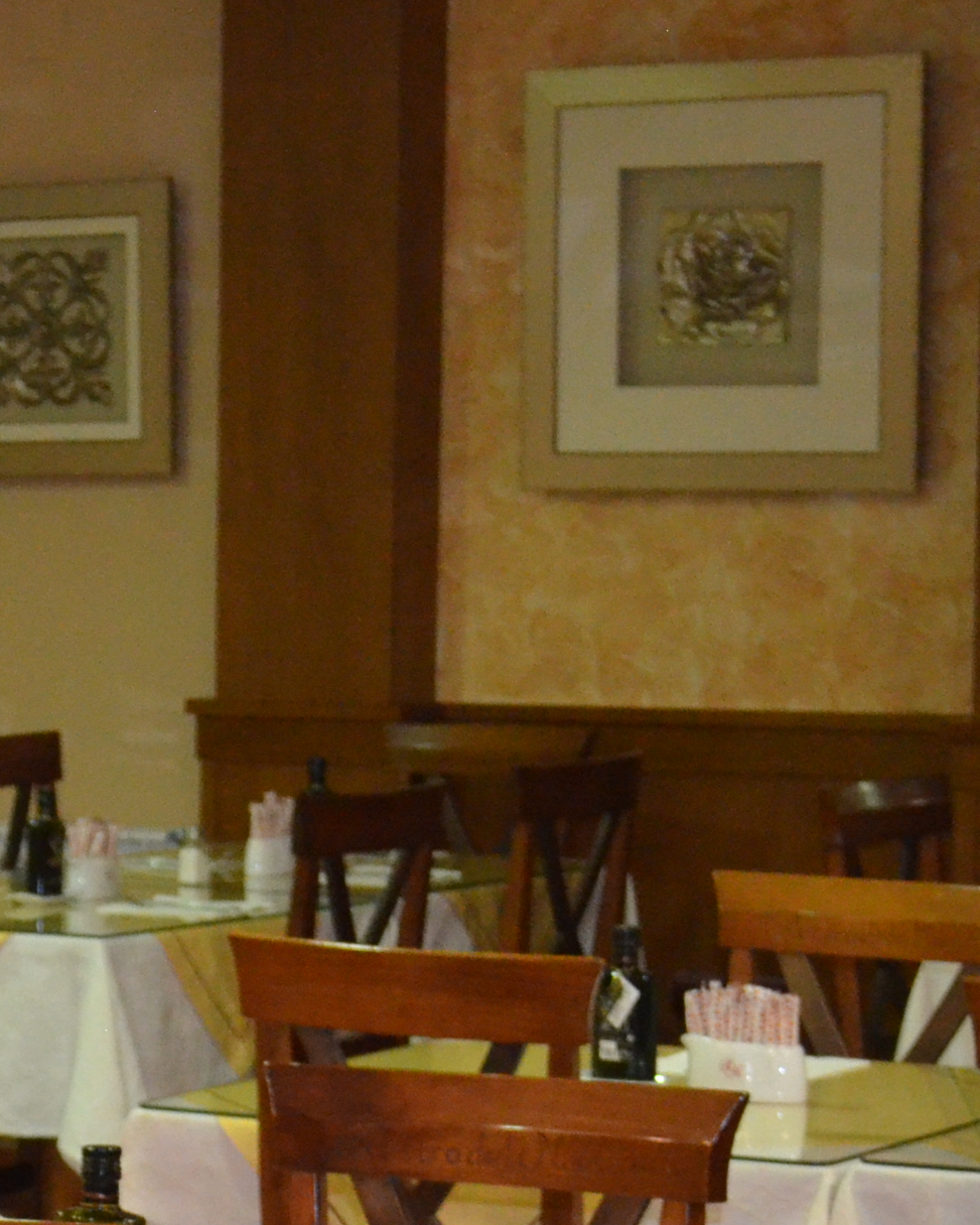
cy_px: 1014
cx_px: -835
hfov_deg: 9.8
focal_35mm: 149
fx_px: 5417
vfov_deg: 12.8
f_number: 5
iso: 3200
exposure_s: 1/60
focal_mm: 35
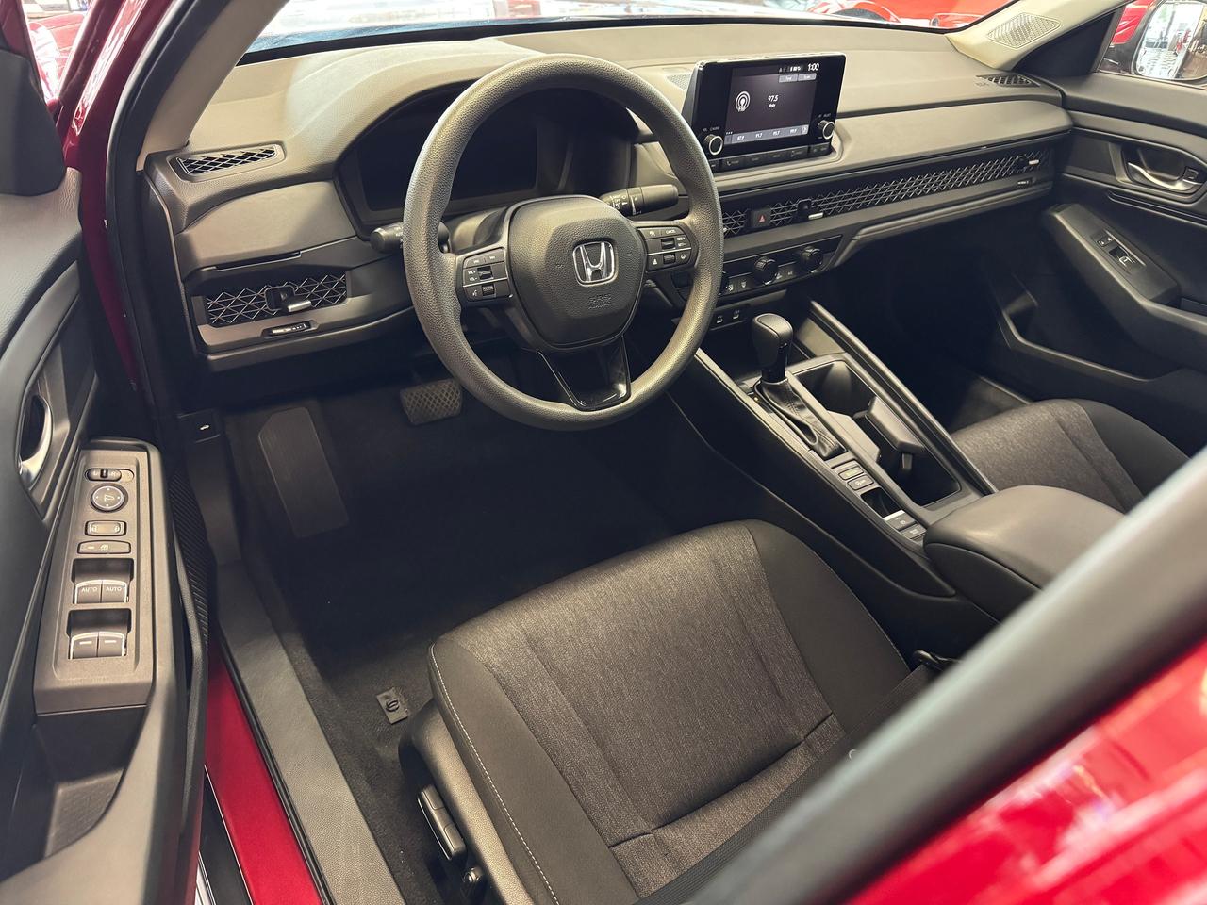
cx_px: 604
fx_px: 837
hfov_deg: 71.6
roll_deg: -5.3
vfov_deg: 56.8
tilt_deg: -35.8
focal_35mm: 24
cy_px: 452
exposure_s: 1/40
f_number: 1.78
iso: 1000
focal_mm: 6.76
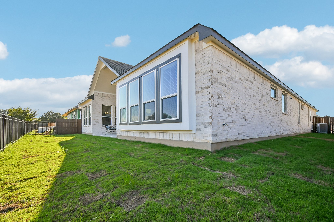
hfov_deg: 100.4
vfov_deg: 77.3
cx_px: 167
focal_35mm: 15
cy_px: 111
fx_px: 139
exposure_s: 1/500
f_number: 8
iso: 400
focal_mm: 10
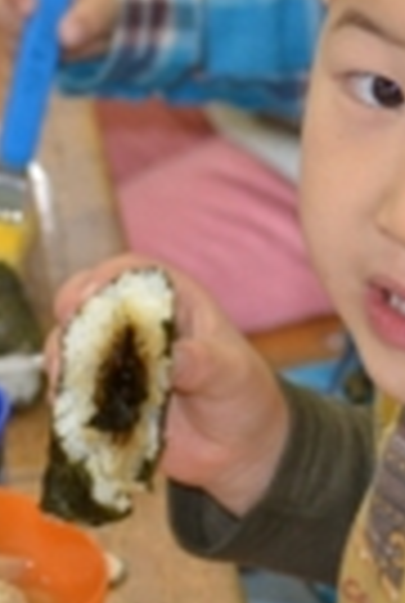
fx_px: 4121
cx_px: 158
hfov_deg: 5.6
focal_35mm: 245
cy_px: 106
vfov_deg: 8.4
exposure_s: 1/60
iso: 1000
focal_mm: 55
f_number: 4
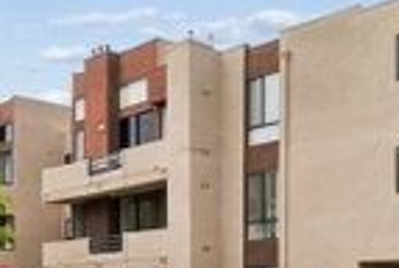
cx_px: 39
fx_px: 755
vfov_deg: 19.2
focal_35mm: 68
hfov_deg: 28.4
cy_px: 307
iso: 100
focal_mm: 20.3
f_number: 22
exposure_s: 1/8
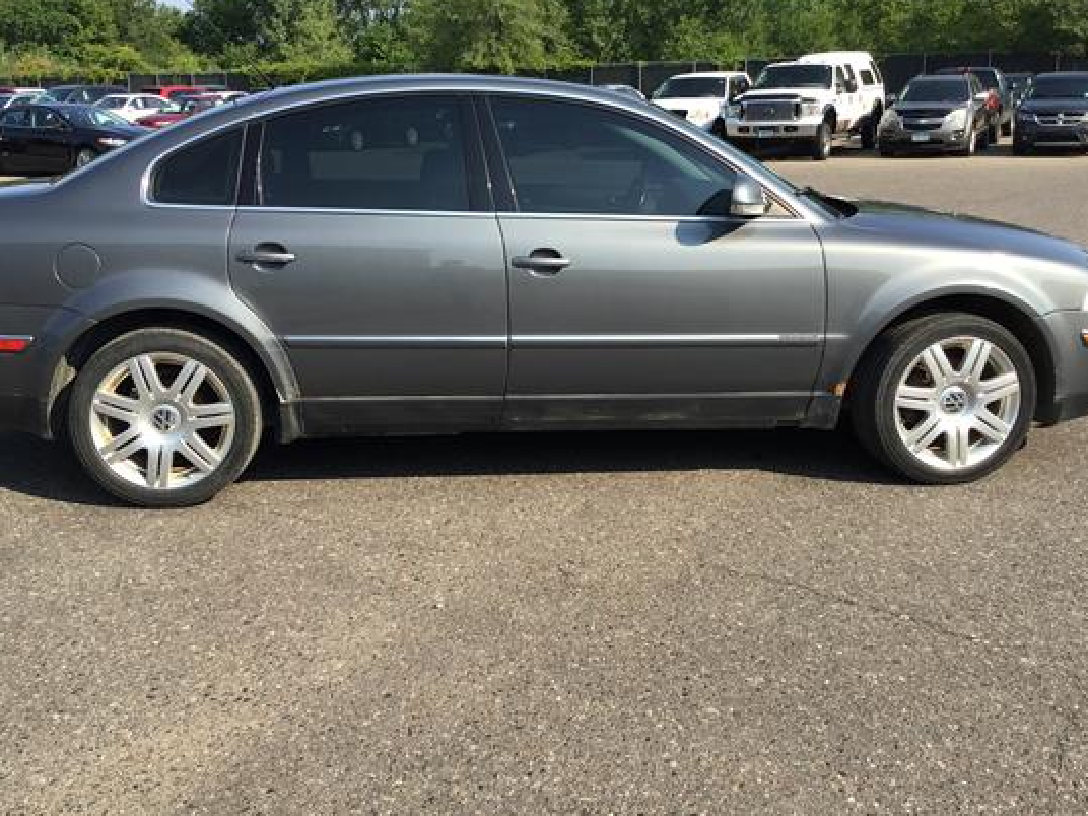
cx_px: 518
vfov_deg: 38.5
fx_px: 1163
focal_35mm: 37
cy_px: 335
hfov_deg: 50.1
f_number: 2.4
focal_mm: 3.3
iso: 25
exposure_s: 1/754
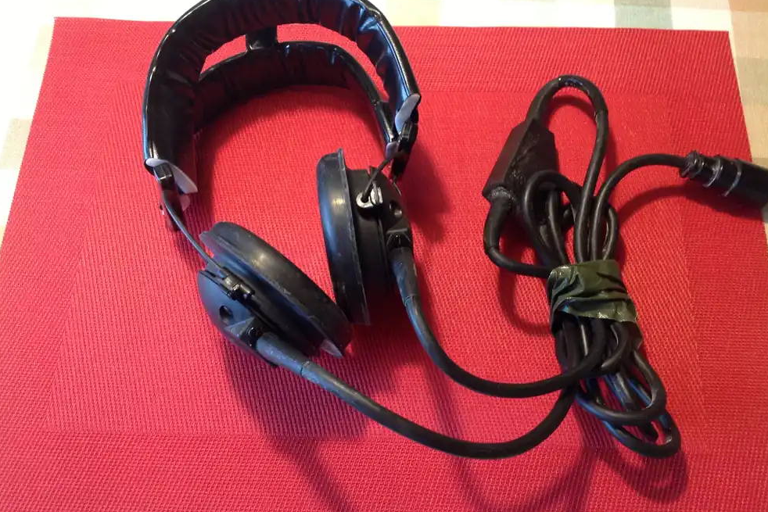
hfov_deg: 51.9
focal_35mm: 37
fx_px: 789
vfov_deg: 36.0
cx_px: 386
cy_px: 250
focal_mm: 4.28
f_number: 2.4
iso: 200
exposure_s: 1/15
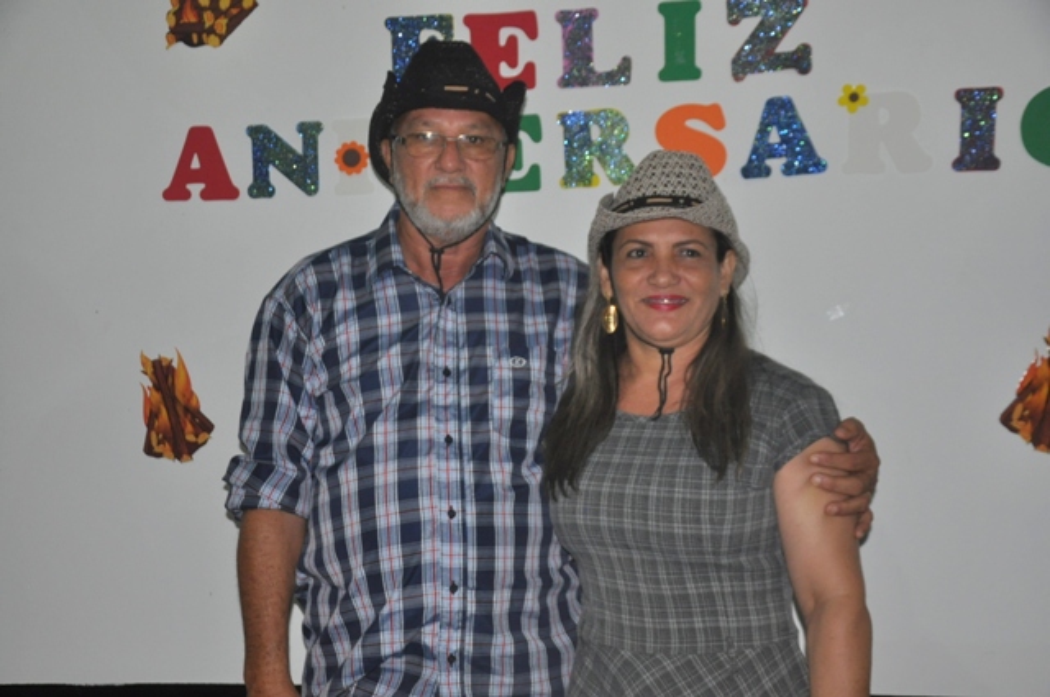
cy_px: 348
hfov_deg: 38.9
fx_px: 1486
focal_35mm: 51
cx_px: 525
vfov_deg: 26.4
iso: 1000
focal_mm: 34
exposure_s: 1/60
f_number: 4.2
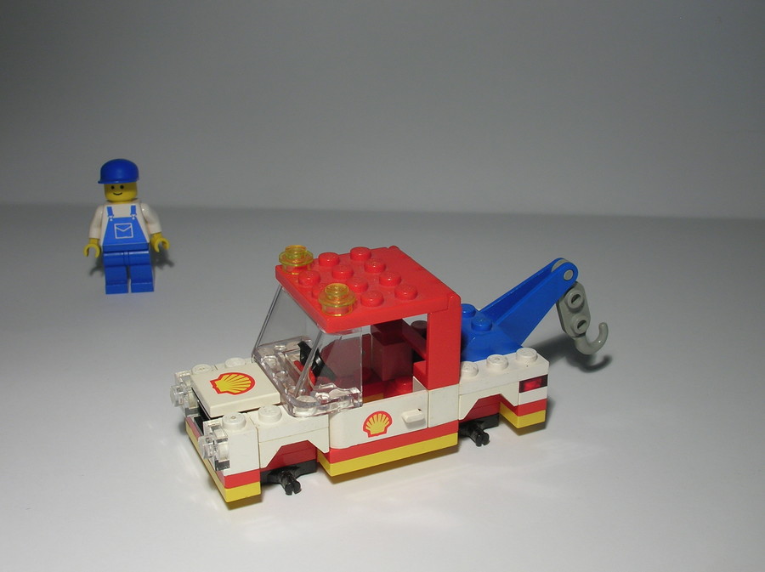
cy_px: 286
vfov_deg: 31.5
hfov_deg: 41.3
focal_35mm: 46
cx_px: 382
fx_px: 1015
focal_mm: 7.7
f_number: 5.4
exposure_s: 1/17
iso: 50
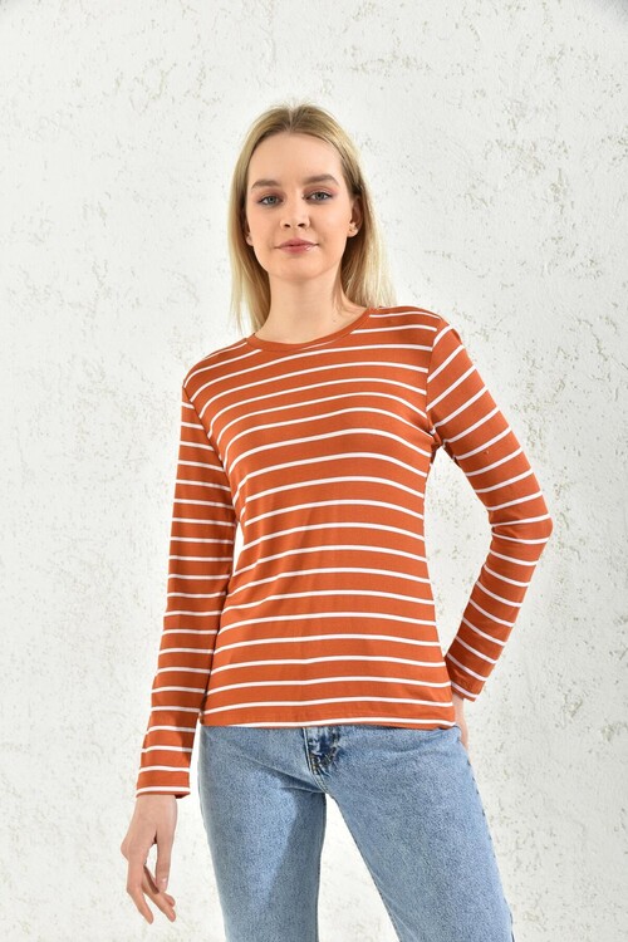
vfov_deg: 54.4
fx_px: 916
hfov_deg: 37.9
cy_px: 471
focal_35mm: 35
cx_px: 314
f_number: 7.1
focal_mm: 35
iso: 100
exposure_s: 1/160
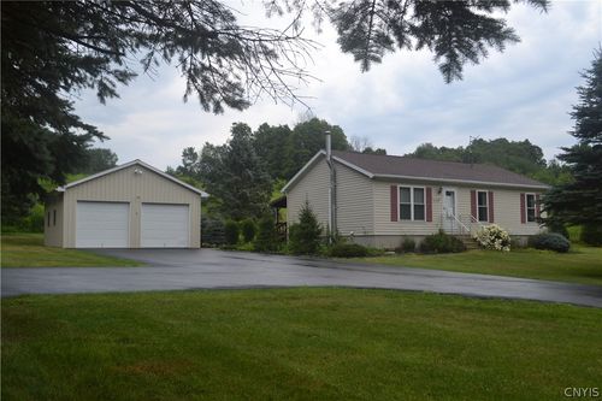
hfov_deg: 57.2
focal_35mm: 33
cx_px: 301
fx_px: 552
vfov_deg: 39.9
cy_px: 200
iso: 100
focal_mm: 22
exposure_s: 1/250
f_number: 7.1
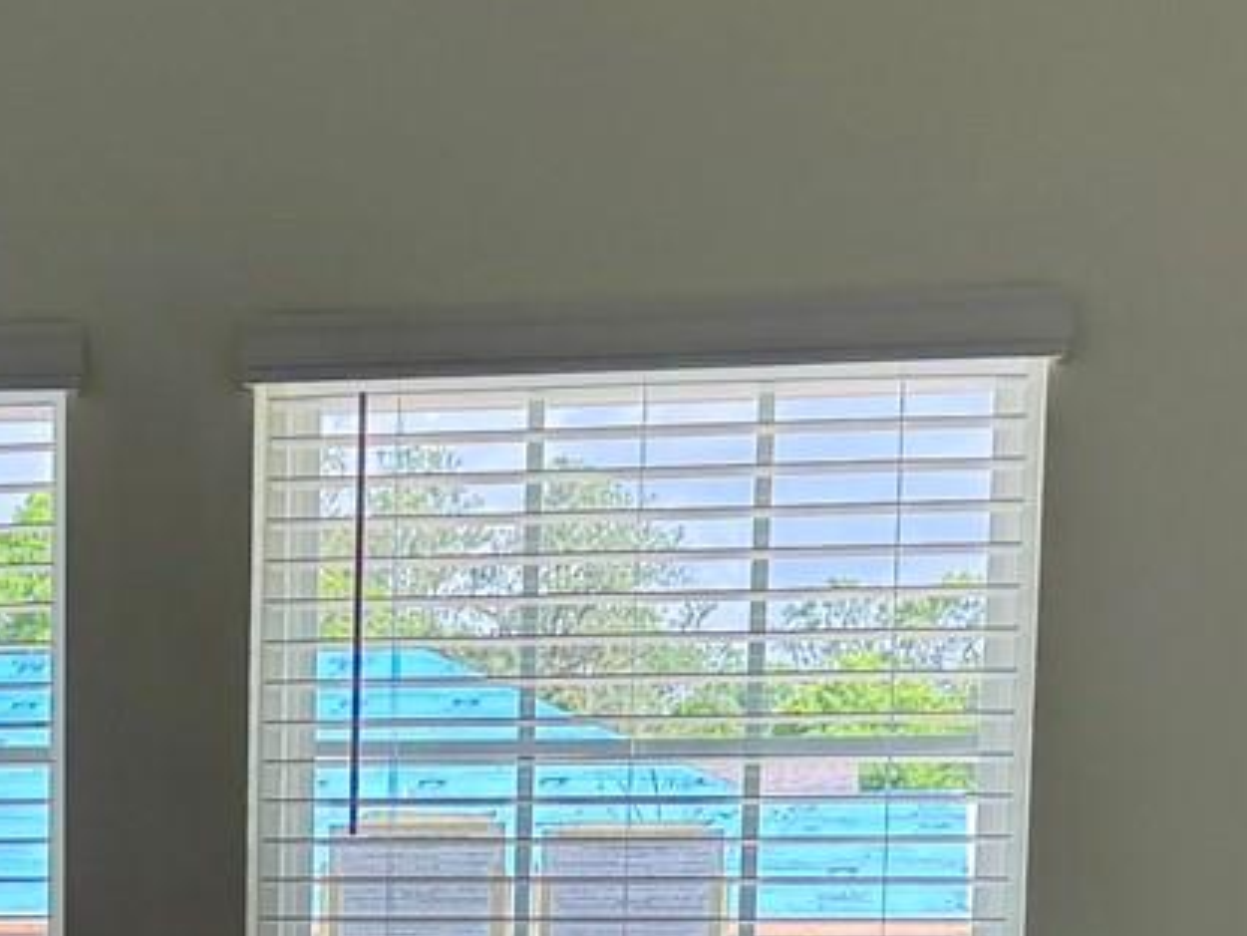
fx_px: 3315
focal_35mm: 92
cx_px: 153
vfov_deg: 15.2
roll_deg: -1.0
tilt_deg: -4.5
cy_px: 1283
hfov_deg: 20.9
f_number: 1.78
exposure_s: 1/453
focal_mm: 6.76
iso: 100
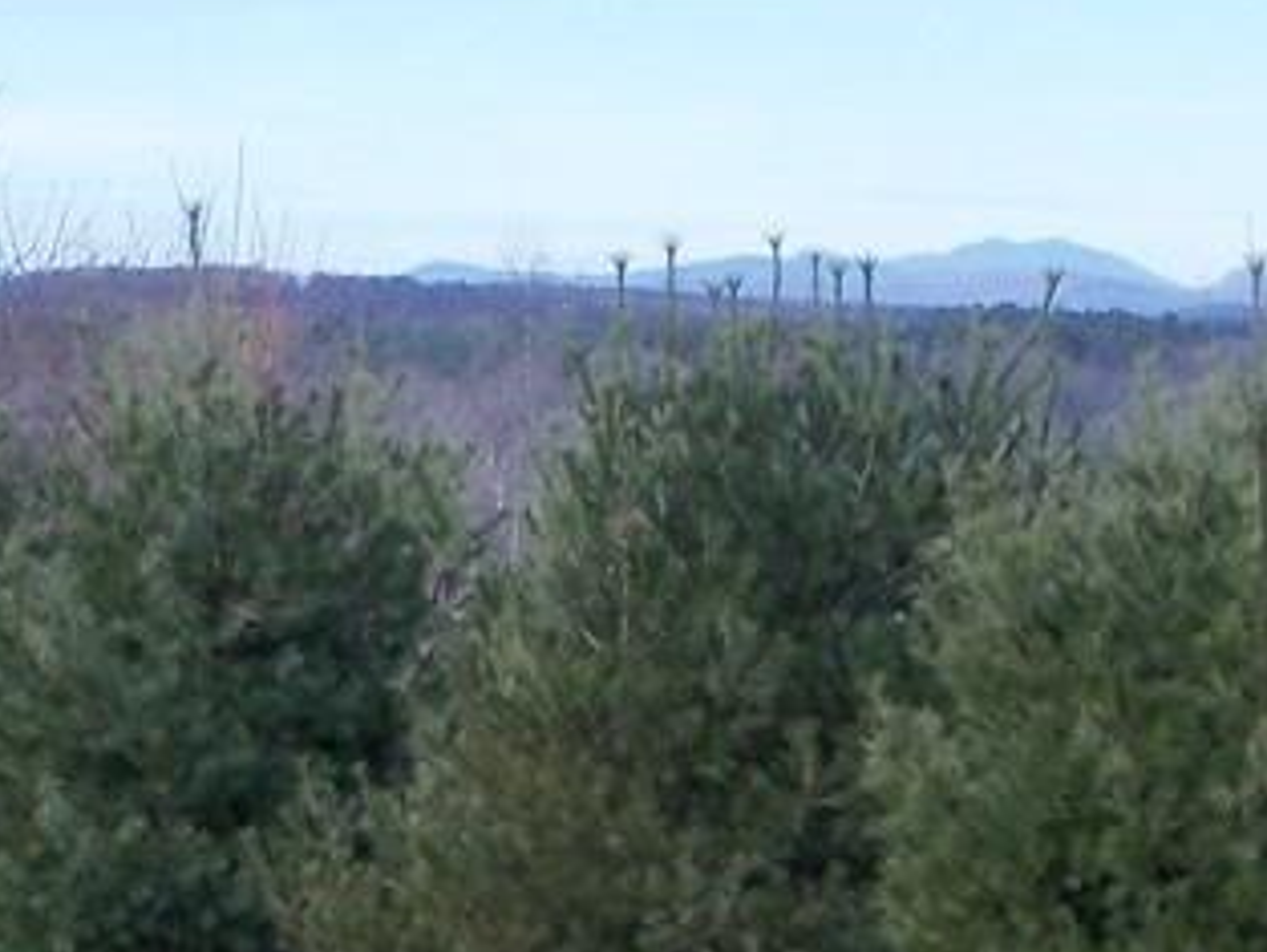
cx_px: 692
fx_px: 7177
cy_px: 1053
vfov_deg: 7.5
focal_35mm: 196
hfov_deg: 10.1
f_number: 3.4
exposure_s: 1/500
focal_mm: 10.7
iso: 160
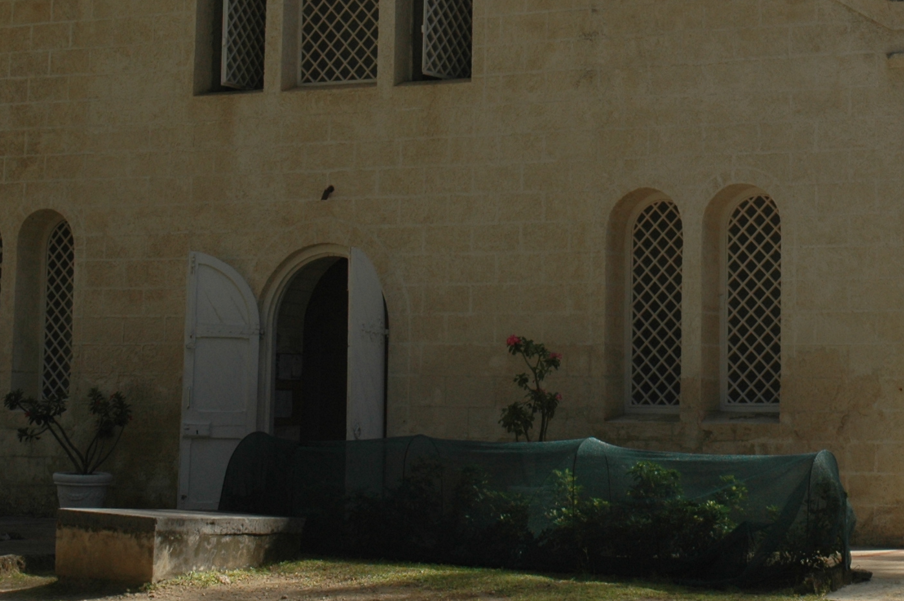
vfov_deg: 13.5
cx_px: 713
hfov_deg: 20.2
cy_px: 85
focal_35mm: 100
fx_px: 2510
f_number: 9
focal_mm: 31
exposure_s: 1/320
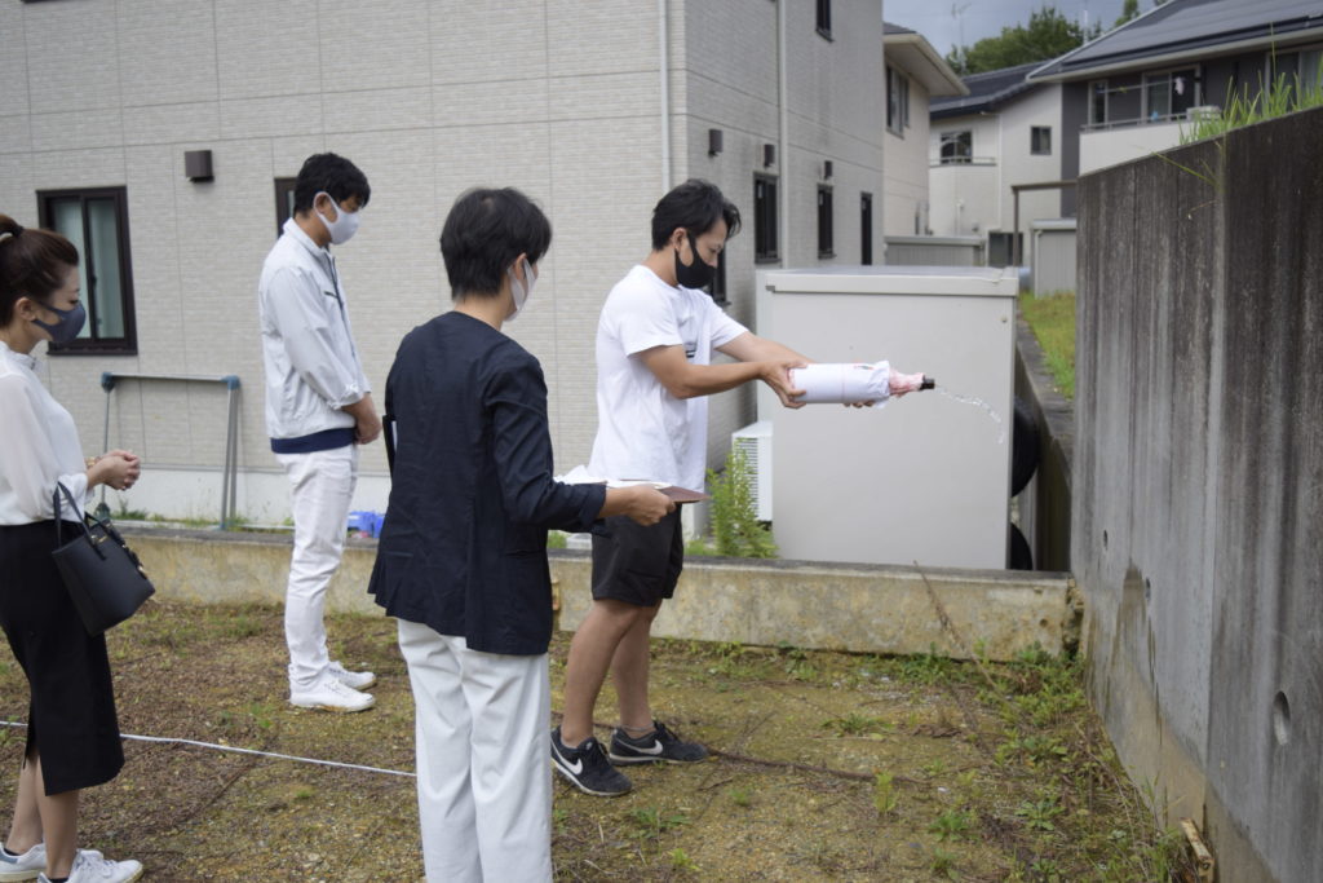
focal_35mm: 38
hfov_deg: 51.3
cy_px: 442
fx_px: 1378
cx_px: 662
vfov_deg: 35.5
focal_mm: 25
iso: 100
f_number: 4
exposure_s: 1/640
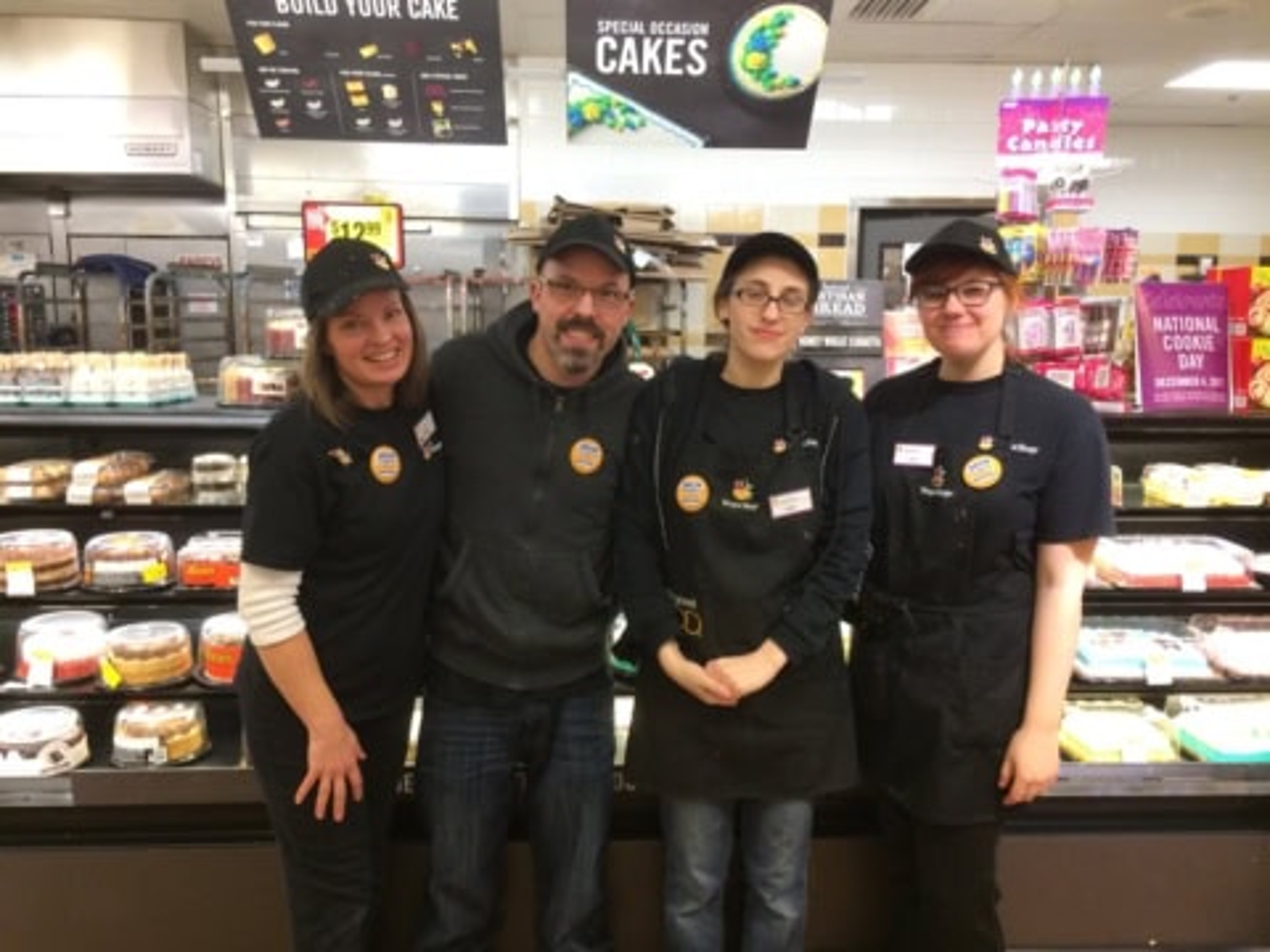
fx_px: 1064
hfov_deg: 61.7
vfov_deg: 48.2
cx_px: 635
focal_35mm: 29
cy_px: 476
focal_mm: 4.2
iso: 160
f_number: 2.2
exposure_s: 1/30
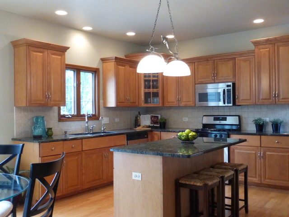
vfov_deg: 40.7
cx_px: 144
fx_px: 292
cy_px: 108
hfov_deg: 52.6
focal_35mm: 35
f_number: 3.7
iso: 800
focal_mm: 6.1
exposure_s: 1/40
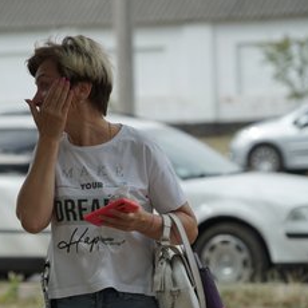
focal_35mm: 241
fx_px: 2426
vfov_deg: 7.3
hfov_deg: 7.3
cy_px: 171
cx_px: 102
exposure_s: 1/400
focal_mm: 163
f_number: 5.6
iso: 125
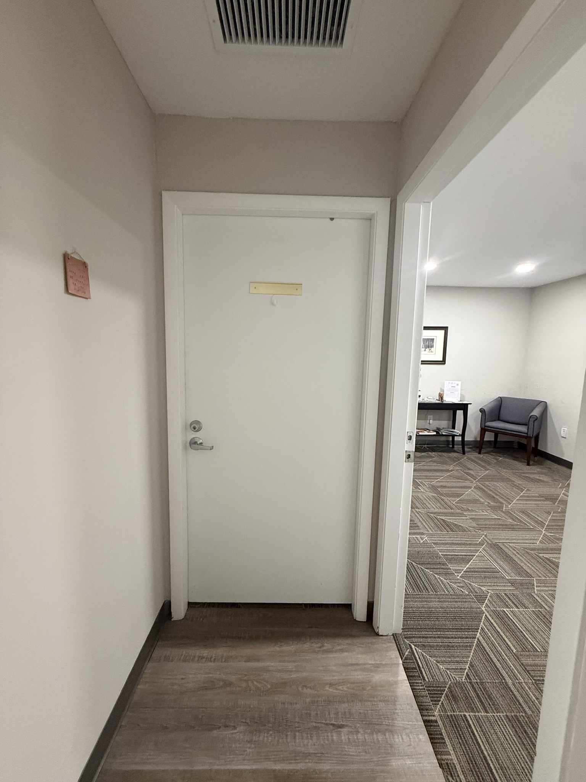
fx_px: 316
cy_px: 391
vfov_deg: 102.1
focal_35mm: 14
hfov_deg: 85.7
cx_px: 293
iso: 400
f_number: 2.2
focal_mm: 2.22
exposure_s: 1/60
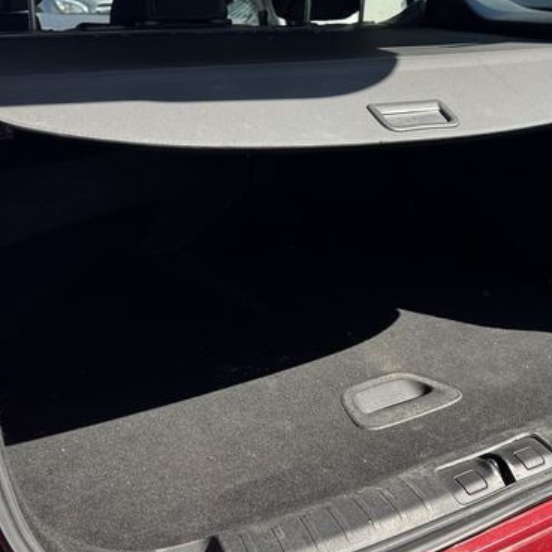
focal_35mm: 46
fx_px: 830
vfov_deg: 36.8
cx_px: 414
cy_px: 254
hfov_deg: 35.9
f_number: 1.78
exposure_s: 1/802
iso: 80
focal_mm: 6.76
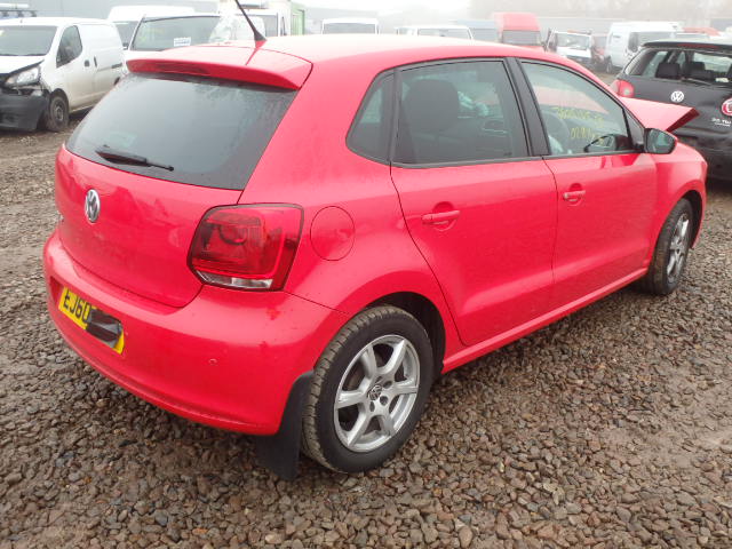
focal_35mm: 32
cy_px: 274
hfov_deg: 56.8
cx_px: 366
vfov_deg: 44.2
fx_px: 677
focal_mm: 5.7
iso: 160
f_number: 4.2
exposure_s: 1/60
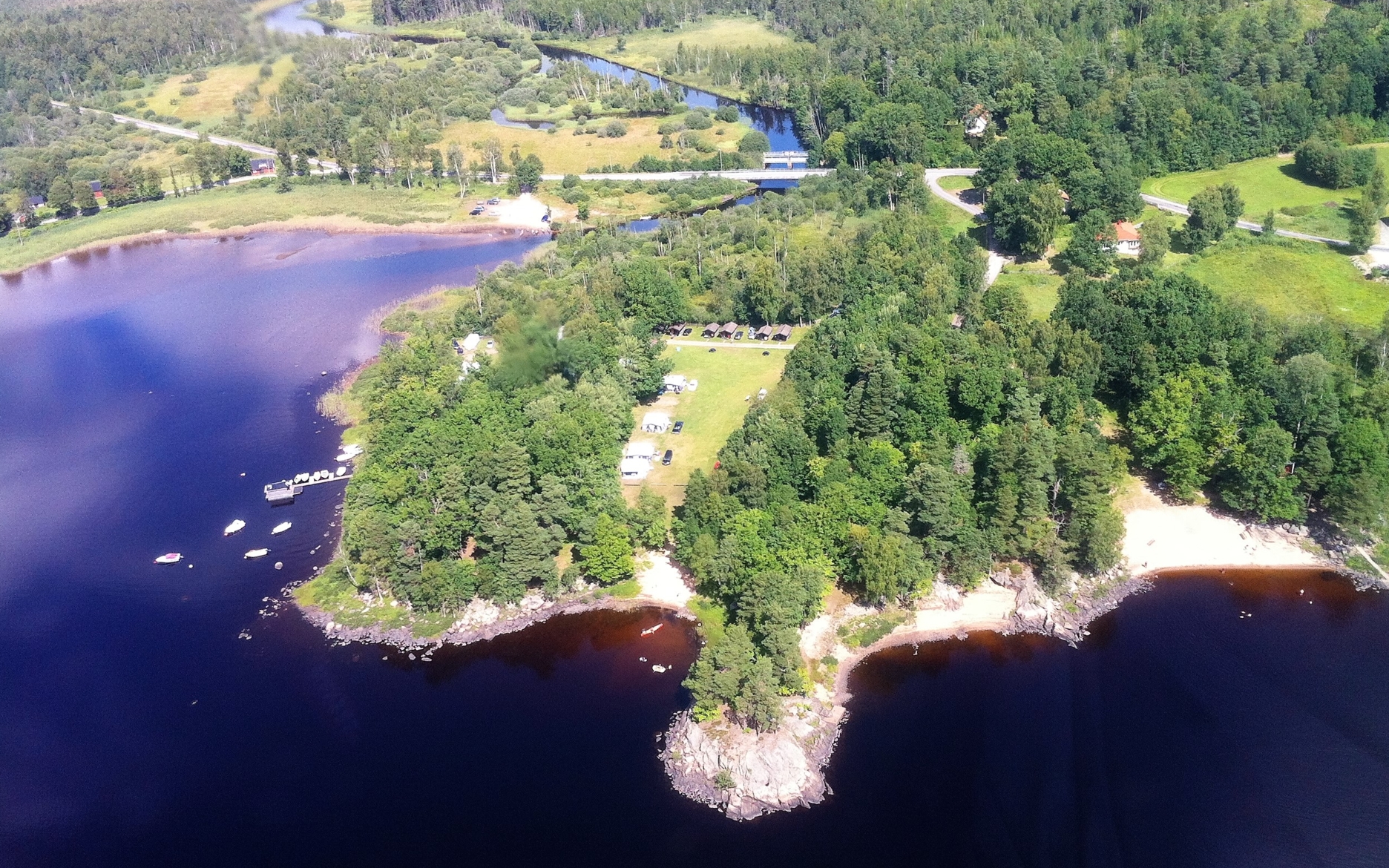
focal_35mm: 38
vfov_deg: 33.6
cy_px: 424
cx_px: 692
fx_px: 1438
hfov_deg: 51.5
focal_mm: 3.85
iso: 80
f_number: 2.8
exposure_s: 1/559
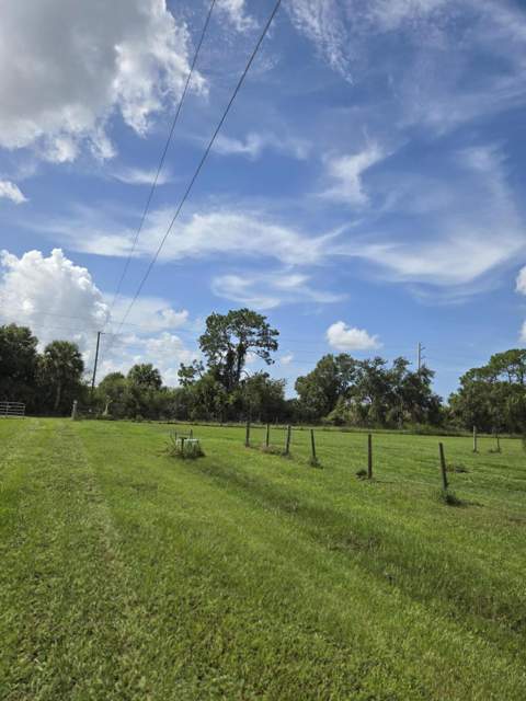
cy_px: 350
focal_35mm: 23
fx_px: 466
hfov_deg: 58.9
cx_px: 263
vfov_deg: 73.9
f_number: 1.8
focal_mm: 5.4
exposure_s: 1/3143
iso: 25
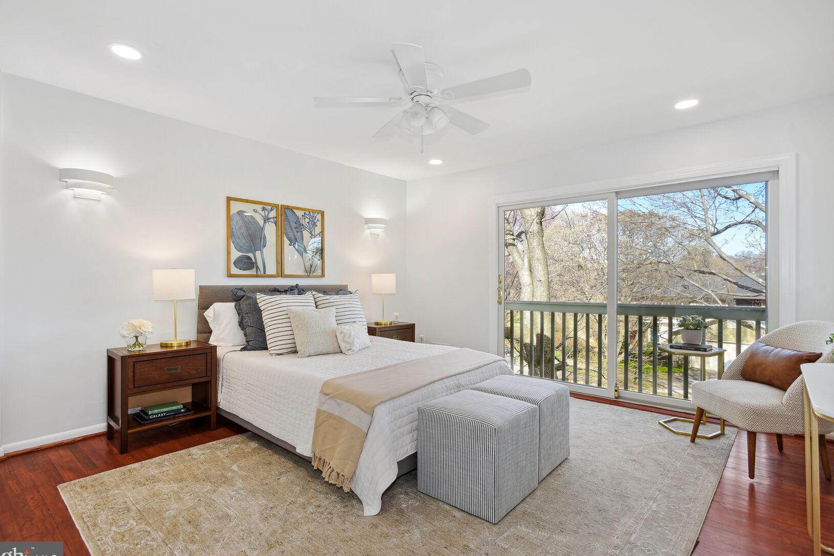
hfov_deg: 90.0
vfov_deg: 67.4
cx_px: 409
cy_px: 279
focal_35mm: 18
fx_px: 417
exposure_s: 1/100
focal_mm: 17
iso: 200
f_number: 8
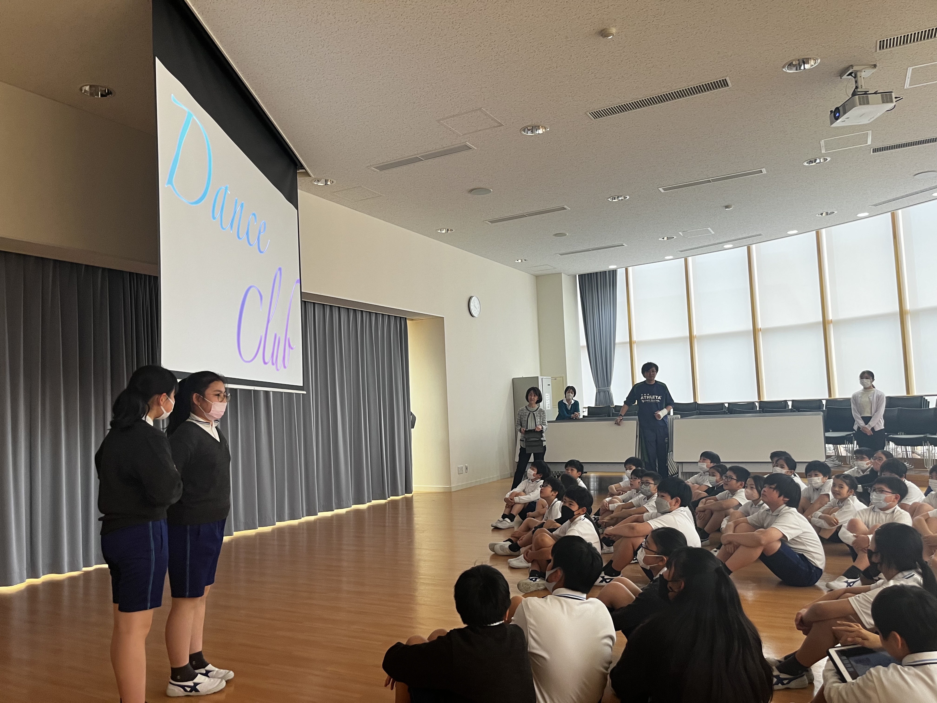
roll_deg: +2.6
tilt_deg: +2.6
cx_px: 468
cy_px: 352
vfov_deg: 53.1
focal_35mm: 26
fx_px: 704
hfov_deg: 67.3
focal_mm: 5.1
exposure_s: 1/60
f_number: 1.6
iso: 100
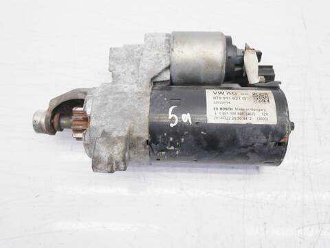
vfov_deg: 44.2
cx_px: 165
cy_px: 124
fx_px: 305
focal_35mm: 32
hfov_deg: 56.8
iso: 200
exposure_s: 1/80
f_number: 4
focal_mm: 16
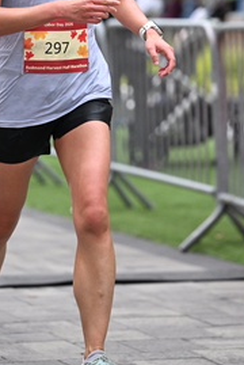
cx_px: 117
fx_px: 2484
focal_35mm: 245
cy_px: 26
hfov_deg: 5.6
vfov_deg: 8.4
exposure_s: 1/2500
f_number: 2.8
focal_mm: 120
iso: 1250
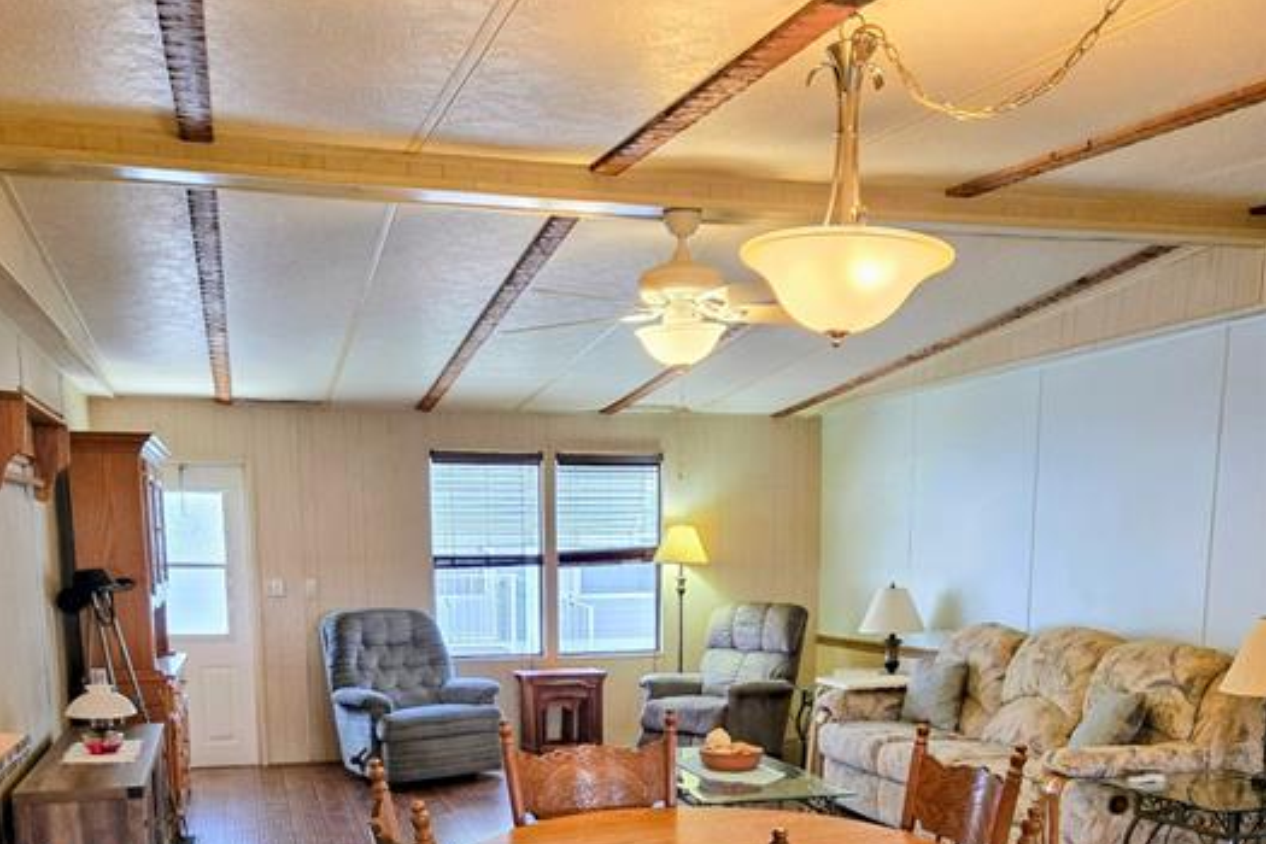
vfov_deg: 35.6
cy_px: 762
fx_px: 1231
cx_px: 576
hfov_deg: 54.4
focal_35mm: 35
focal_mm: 5.4
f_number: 1.8
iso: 200
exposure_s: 1/120
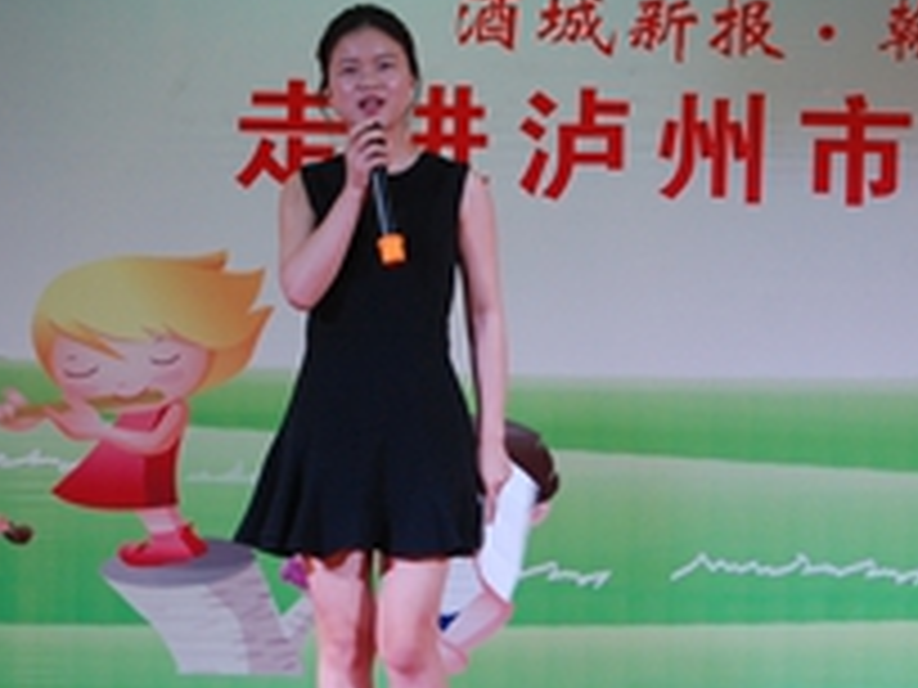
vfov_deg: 7.6
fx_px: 5149
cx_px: 477
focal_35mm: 194
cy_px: 378
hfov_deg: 10.2
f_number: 5.6
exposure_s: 1/40
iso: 400
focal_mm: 55
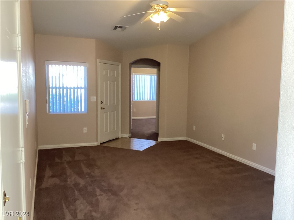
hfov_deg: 58.4
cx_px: 147
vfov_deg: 45.4
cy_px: 110
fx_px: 263
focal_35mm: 31
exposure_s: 1/60
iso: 250
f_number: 2.4
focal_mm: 3.3
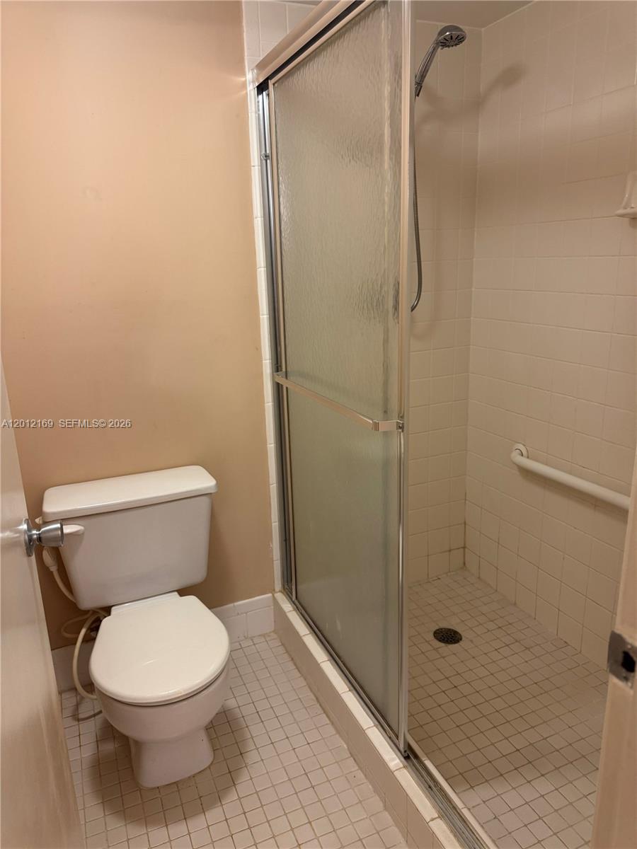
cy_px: 424
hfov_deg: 56.8
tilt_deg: -15.9
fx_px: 589
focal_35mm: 24
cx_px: 318
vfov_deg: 71.6
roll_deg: +1.9
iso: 200
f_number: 1.78
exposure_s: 1/60
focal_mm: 6.76
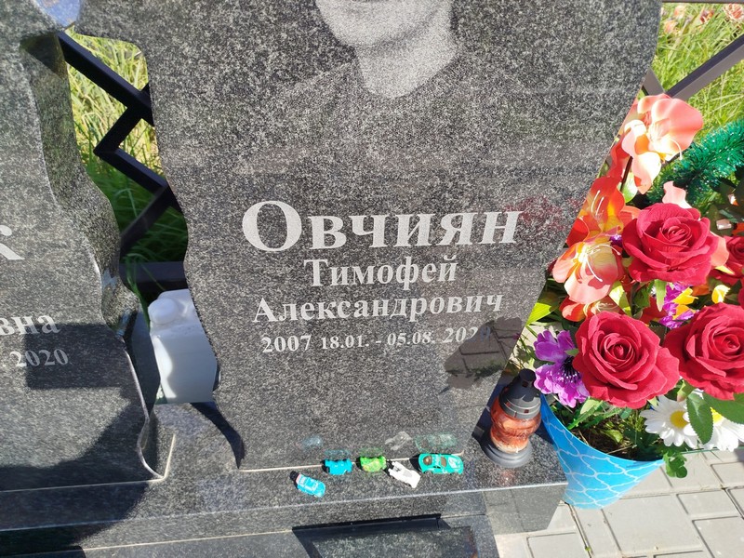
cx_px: 372
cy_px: 279
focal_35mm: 24
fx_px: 516
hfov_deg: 71.6
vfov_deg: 56.8
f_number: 1.7
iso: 50
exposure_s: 1/634
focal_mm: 5.31
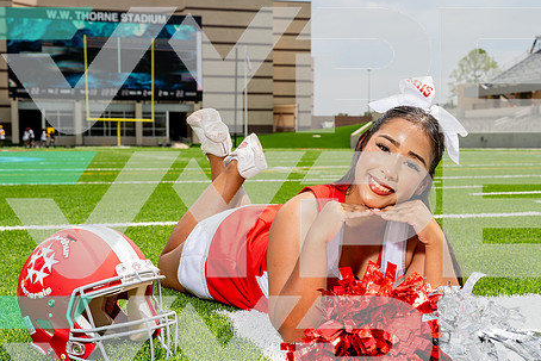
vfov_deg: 22.6
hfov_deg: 33.4
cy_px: 215
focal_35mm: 60
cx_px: 276
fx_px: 902
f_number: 8
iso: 100
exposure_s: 1/250
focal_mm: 46
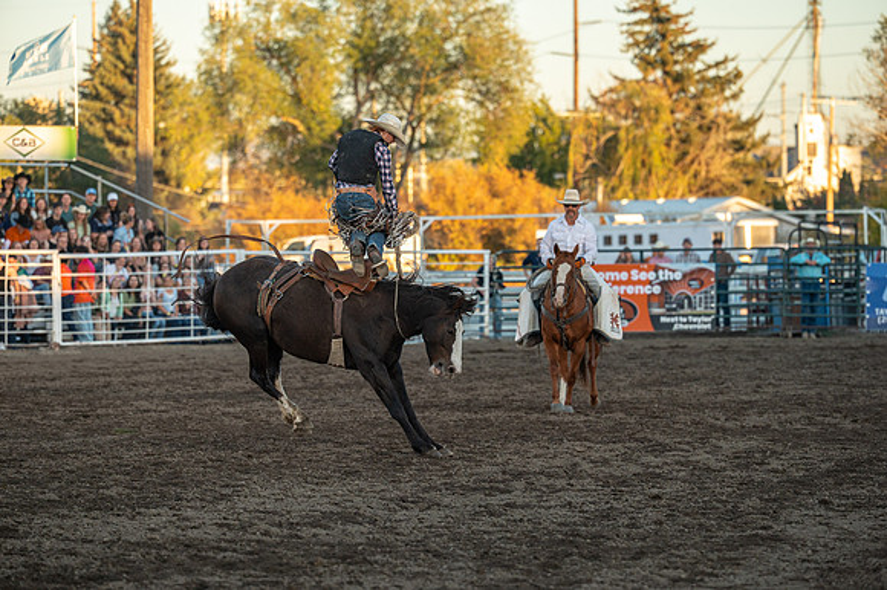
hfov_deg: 10.3
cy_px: 295
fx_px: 4925
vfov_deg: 6.9
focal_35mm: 200
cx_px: 444
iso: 640
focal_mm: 200
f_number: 4.5
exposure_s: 1/1250
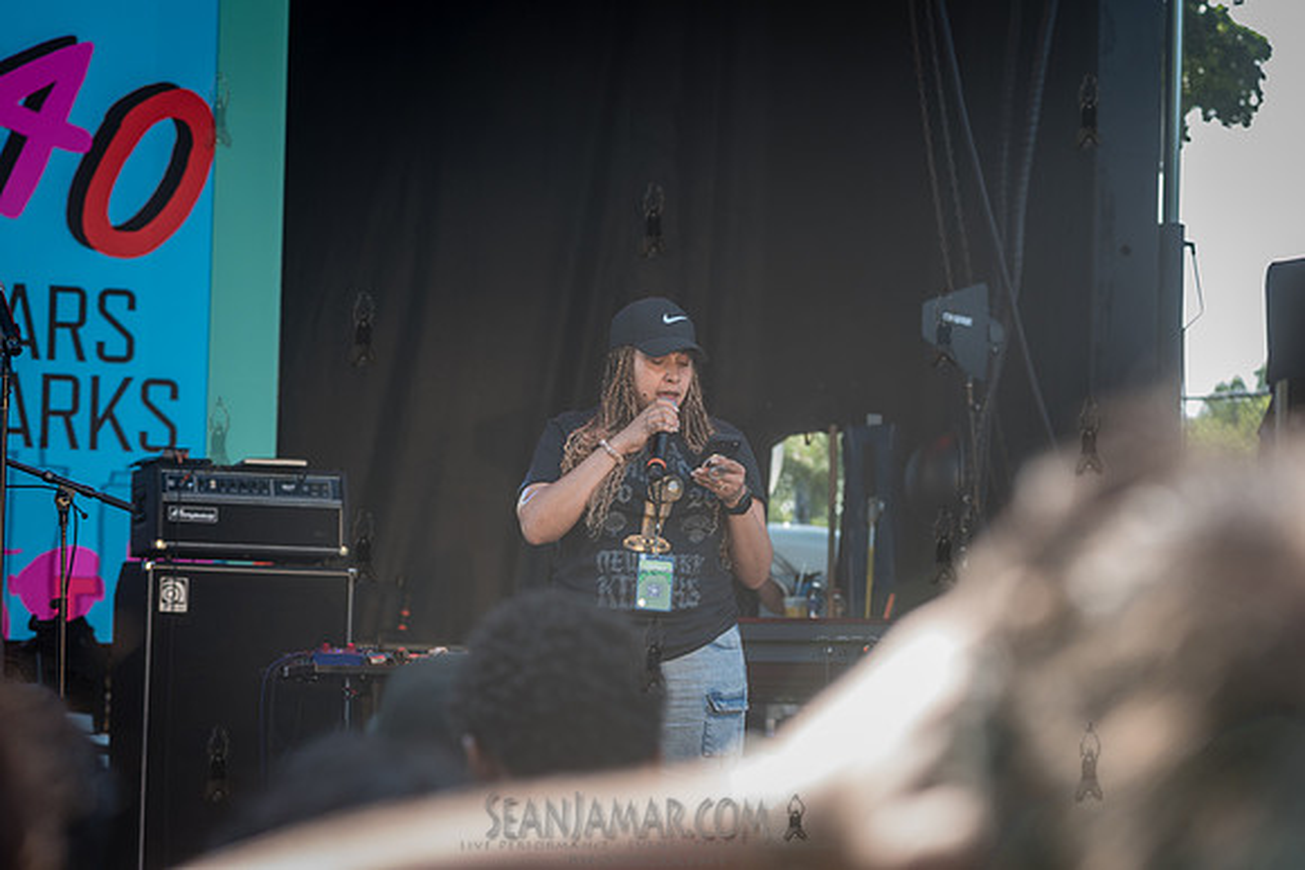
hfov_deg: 17.1
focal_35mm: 120
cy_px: 435
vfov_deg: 11.4
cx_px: 652
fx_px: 4351
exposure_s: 1/250
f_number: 5.6
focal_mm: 120
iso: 500
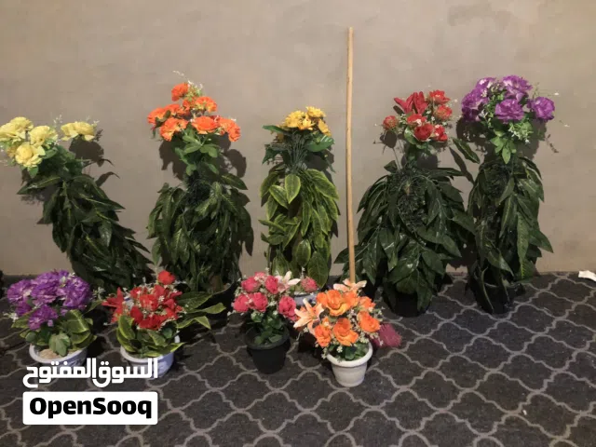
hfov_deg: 63.4
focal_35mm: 28
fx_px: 482
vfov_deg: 49.7
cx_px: 298
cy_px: 224
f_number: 1.8
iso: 160
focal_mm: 3.99
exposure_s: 1/4
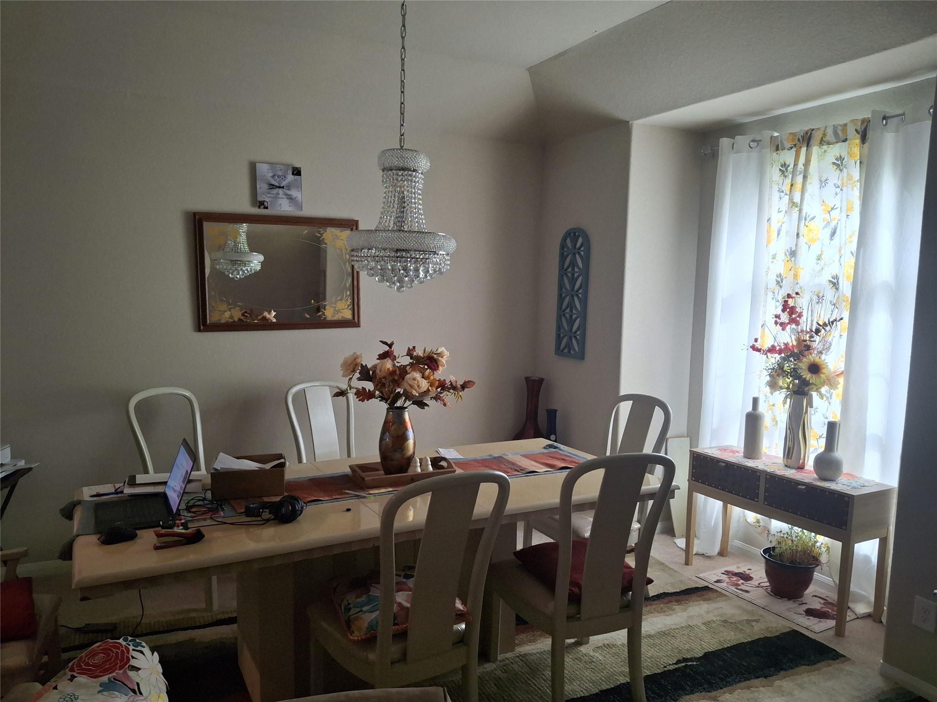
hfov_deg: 69.4
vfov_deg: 54.9
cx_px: 468
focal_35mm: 25
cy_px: 351
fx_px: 677
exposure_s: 1/120
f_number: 1.8
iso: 160
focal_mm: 4.69
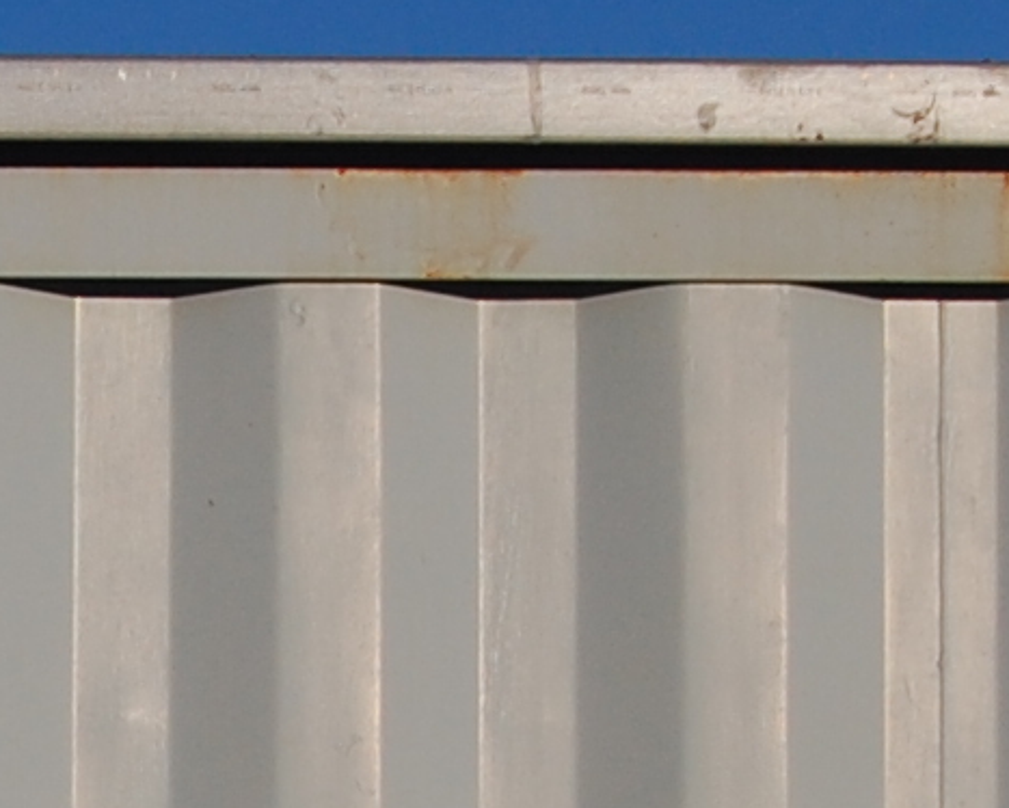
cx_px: -737
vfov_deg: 4.8
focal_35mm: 317
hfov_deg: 6.0
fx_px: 9471
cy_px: 1832
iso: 200
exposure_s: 1/320
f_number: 9
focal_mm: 35
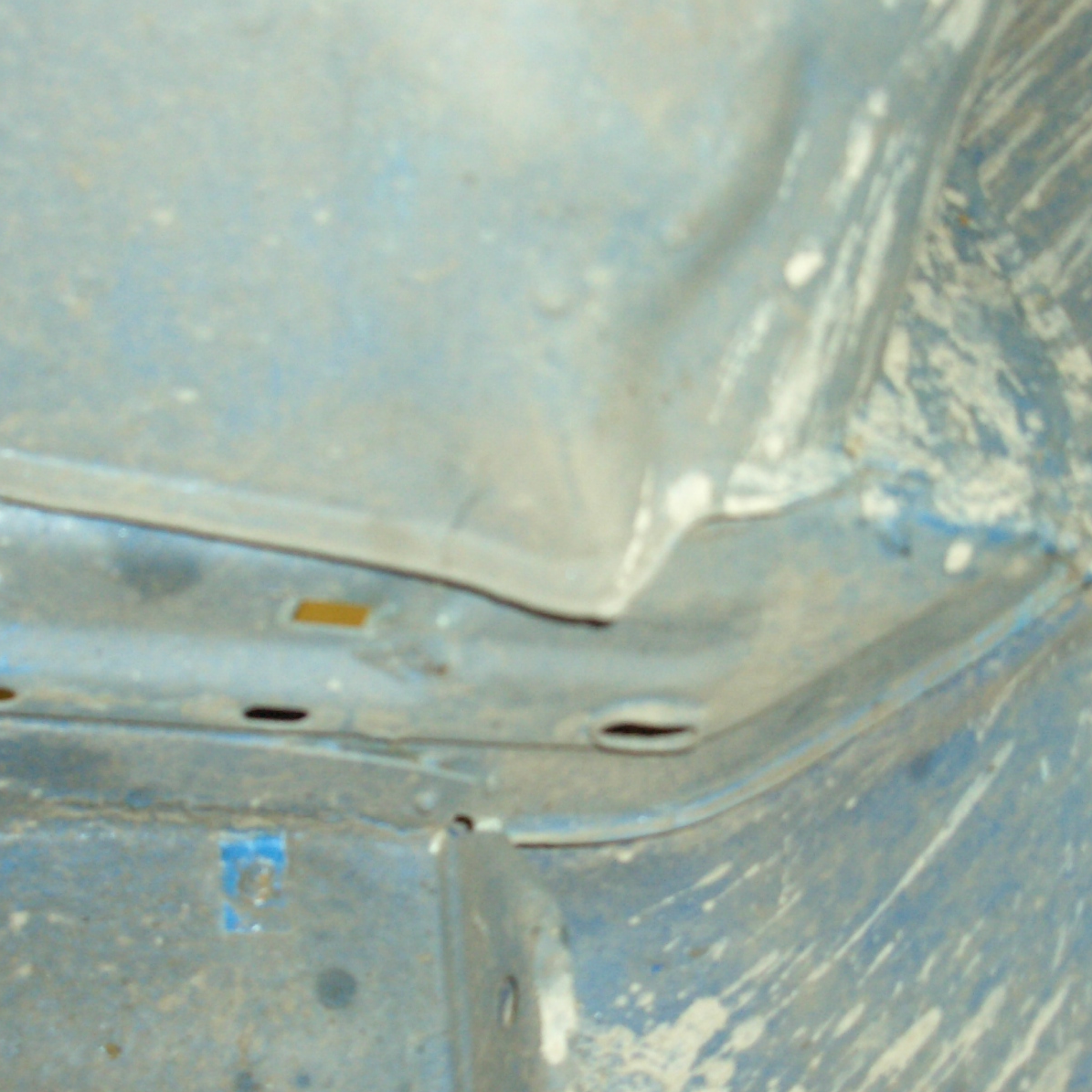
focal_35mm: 58
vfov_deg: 29.6
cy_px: 545
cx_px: 577
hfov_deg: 29.5
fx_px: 2070
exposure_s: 1/60
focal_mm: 8.2
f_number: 3.1
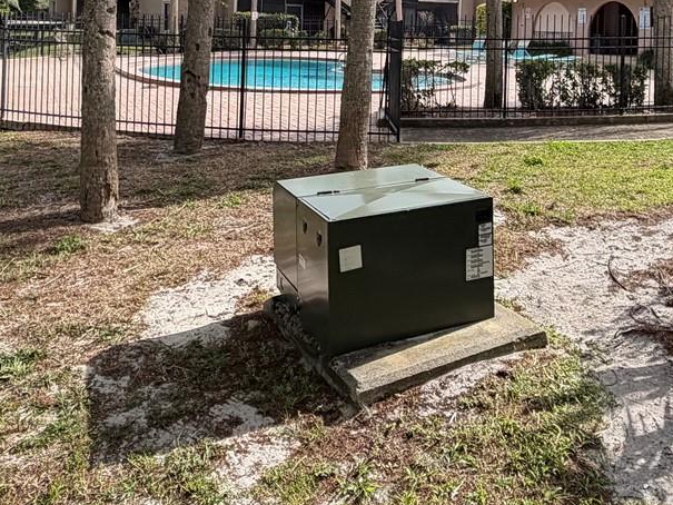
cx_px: 436
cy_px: 20
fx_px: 719
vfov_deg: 35.6
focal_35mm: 37
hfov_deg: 49.4
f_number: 2.2
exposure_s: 1/770
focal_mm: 2.22
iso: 40
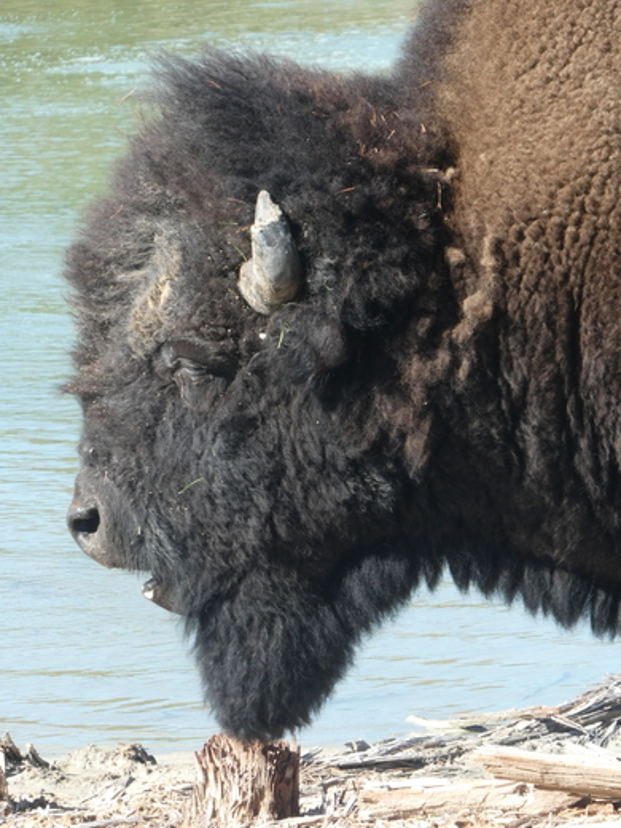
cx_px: 310
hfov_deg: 4.3
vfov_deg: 5.7
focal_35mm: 347
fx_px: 8300
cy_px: 414
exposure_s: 1/100
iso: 80
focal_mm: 62.1
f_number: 6
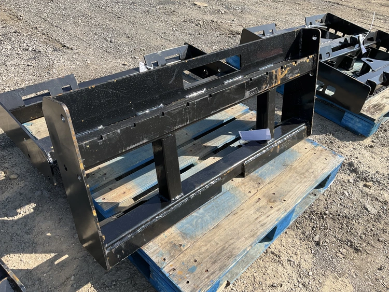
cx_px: 194
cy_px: 146
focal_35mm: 29
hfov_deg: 61.6
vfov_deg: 48.3
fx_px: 326
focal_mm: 3
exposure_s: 1/978
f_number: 1.8
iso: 25
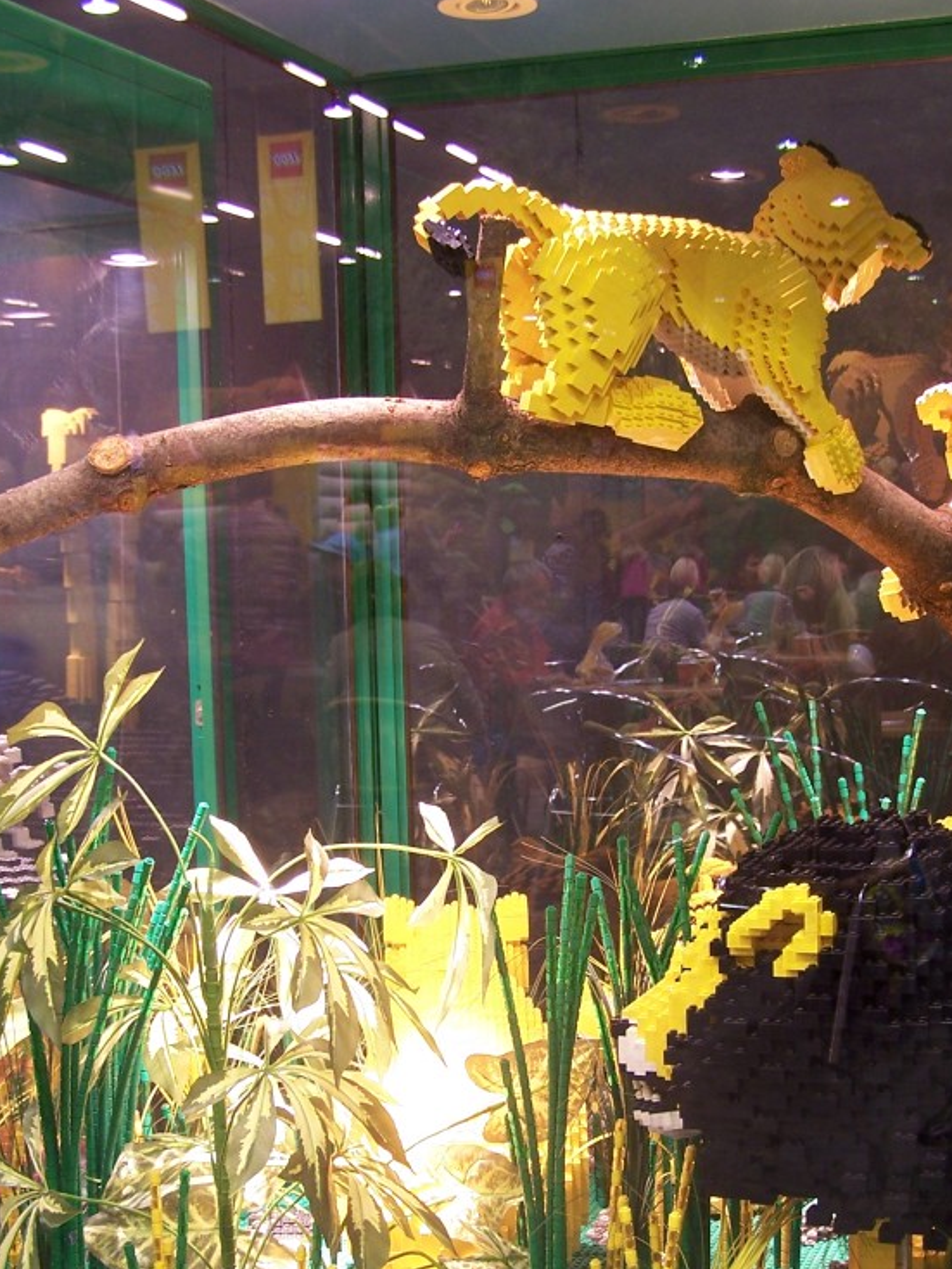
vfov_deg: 35.9
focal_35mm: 53
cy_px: 830
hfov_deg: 27.5
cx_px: 517
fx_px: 1942
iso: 80
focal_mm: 6.3
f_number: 2.8
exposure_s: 1/2
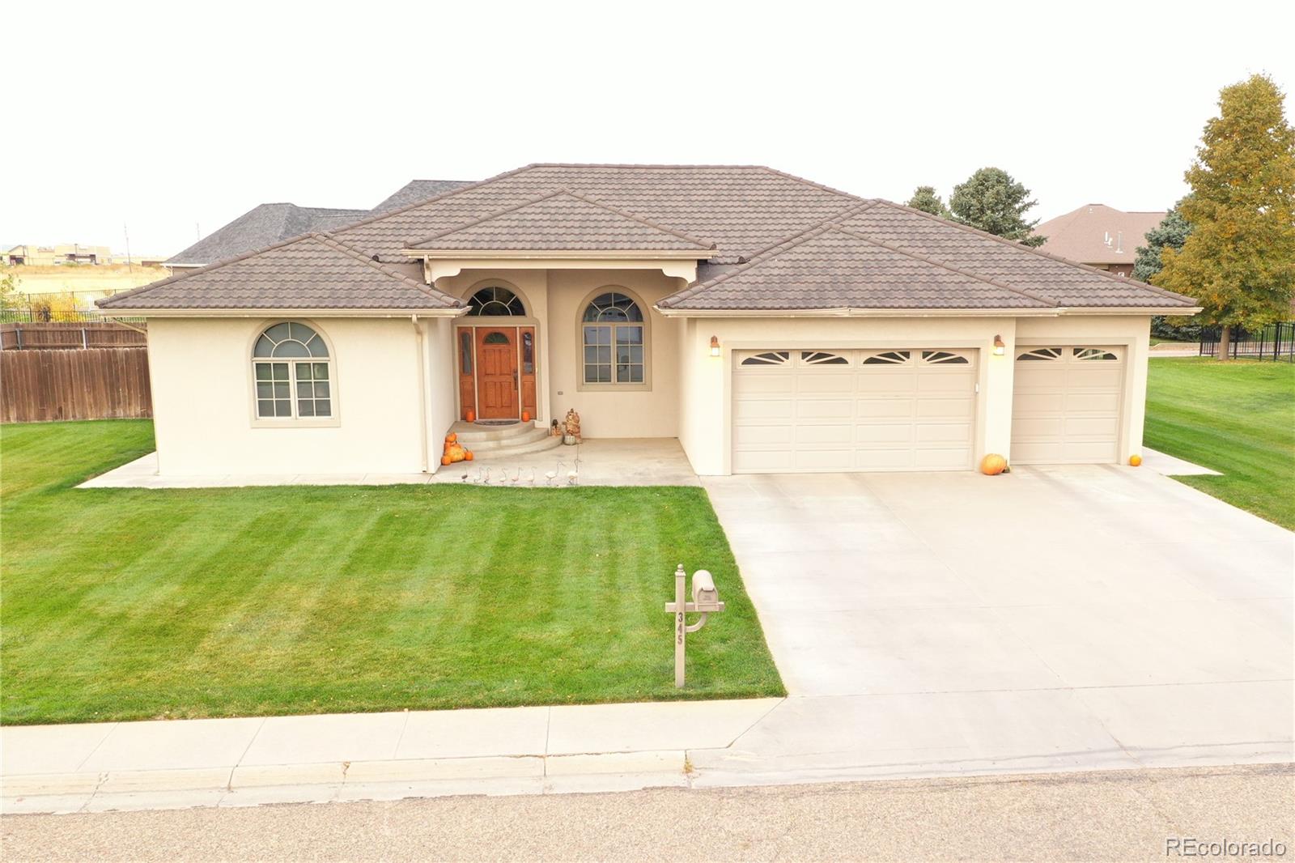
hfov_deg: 65.5
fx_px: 1007
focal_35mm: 28
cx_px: 648
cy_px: 432
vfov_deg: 46.4
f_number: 4.5
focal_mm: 10.26
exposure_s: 1/30
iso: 160
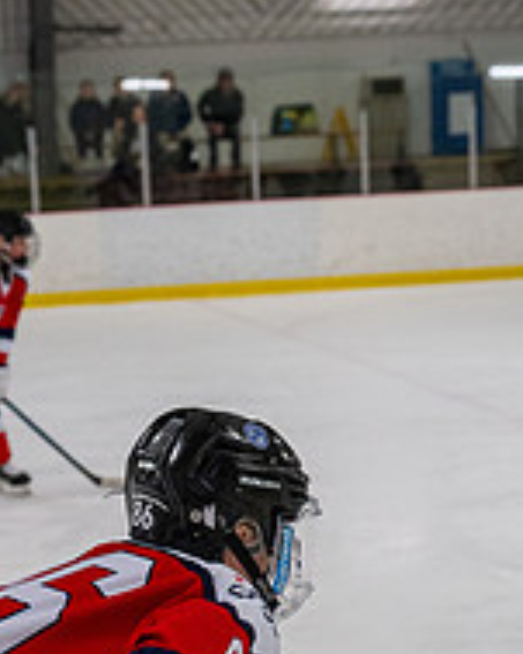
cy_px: 730
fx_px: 2246
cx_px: 94
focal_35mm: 116
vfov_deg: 16.1
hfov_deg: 13.2
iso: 2000
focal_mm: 35
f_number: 3.2
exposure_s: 1/800
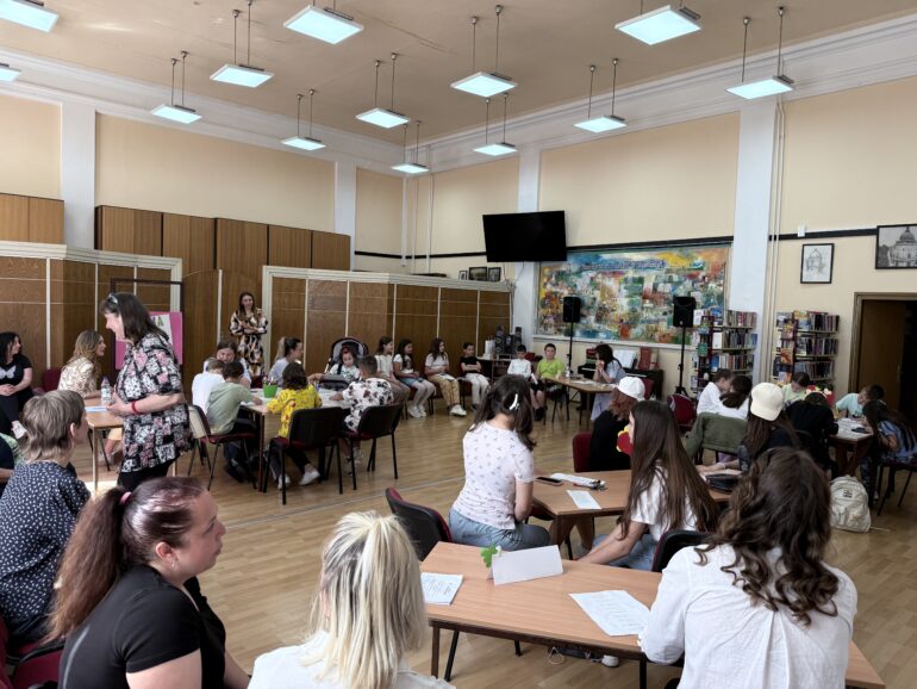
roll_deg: -2.8
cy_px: 344
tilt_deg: -2.6
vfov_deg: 56.8
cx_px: 458
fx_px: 636
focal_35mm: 24
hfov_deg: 71.6
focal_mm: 6.76
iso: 125
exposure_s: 1/228
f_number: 1.78
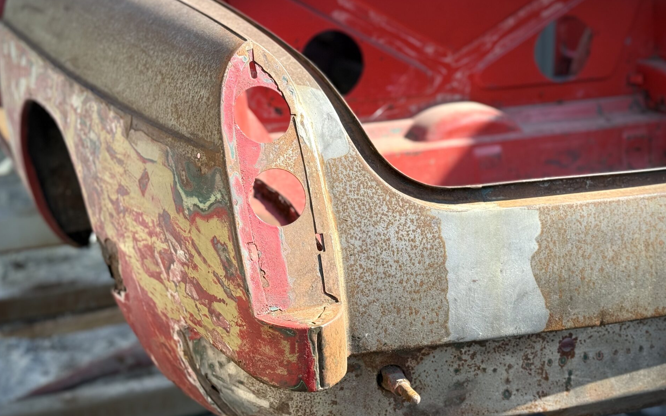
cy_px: 182
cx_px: 350
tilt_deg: -15.1
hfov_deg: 36.9
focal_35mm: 55
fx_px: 998
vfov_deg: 23.5
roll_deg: -1.3
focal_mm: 6.76
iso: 64
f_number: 1.78
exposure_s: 1/1041
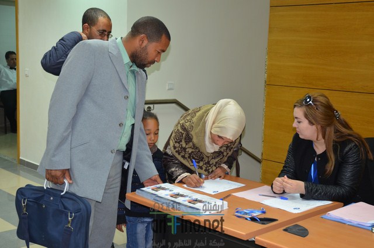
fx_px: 544
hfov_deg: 37.9
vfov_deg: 25.6
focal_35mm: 52
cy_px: 124
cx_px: 187
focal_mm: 35
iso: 800
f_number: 4.2
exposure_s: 1/60
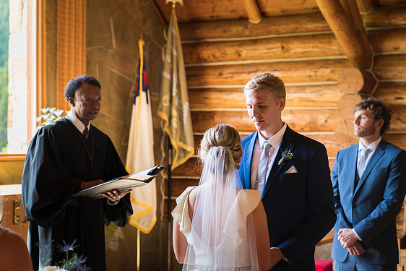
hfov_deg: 31.9
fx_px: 711
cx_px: 203
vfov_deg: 21.6
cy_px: 136
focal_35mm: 63
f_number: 2.8
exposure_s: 1/125
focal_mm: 61
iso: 400
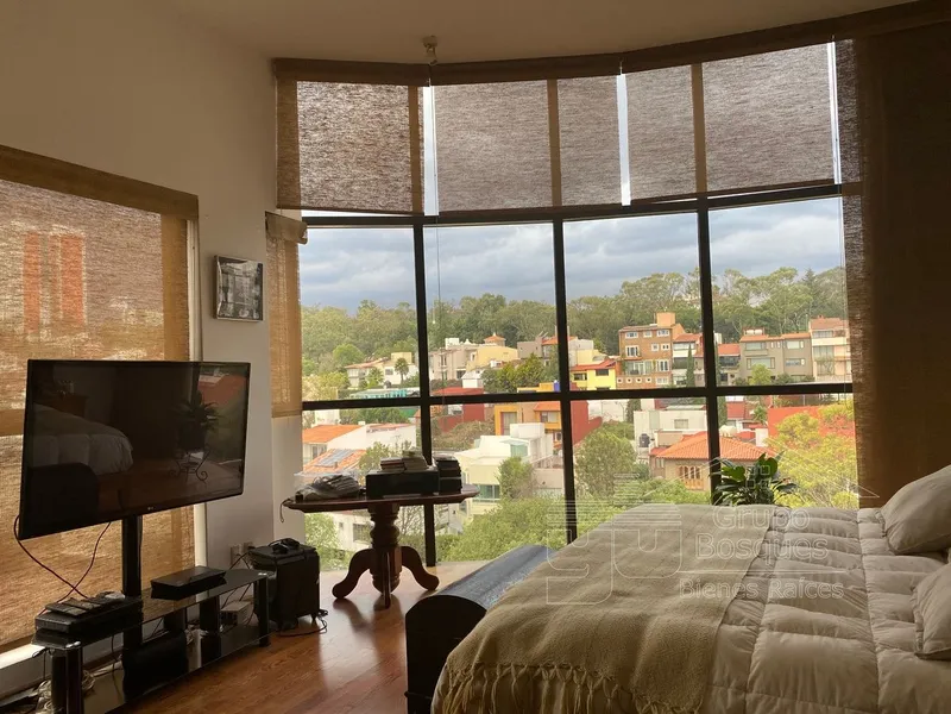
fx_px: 714
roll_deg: +1.8
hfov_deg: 67.3
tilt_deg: +0.2
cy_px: 357
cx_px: 476
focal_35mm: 26
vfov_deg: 53.1
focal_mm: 4.25
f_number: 1.8
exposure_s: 1/121
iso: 100
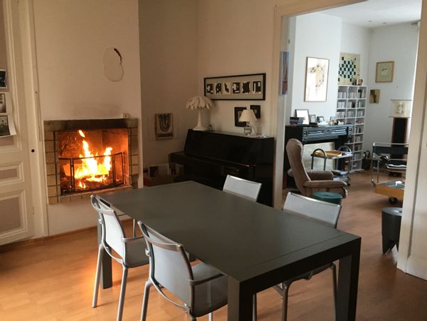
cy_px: 160
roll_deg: -1.7
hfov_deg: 61.7
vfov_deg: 48.2
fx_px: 358
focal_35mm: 29
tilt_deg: -7.5
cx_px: 214
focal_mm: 4.15
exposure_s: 1/33
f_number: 2.2
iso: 320
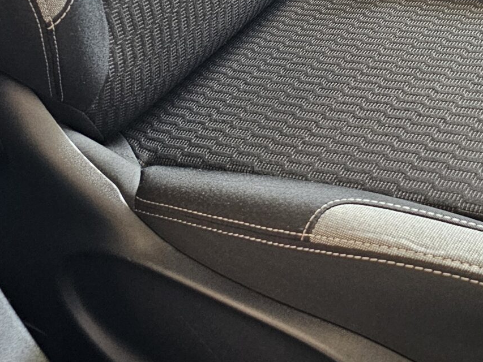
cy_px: -162
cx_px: 324
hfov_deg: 28.0
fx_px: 963
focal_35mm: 69
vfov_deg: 19.0
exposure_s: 1/30
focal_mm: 6.3
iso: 640
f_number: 1.7
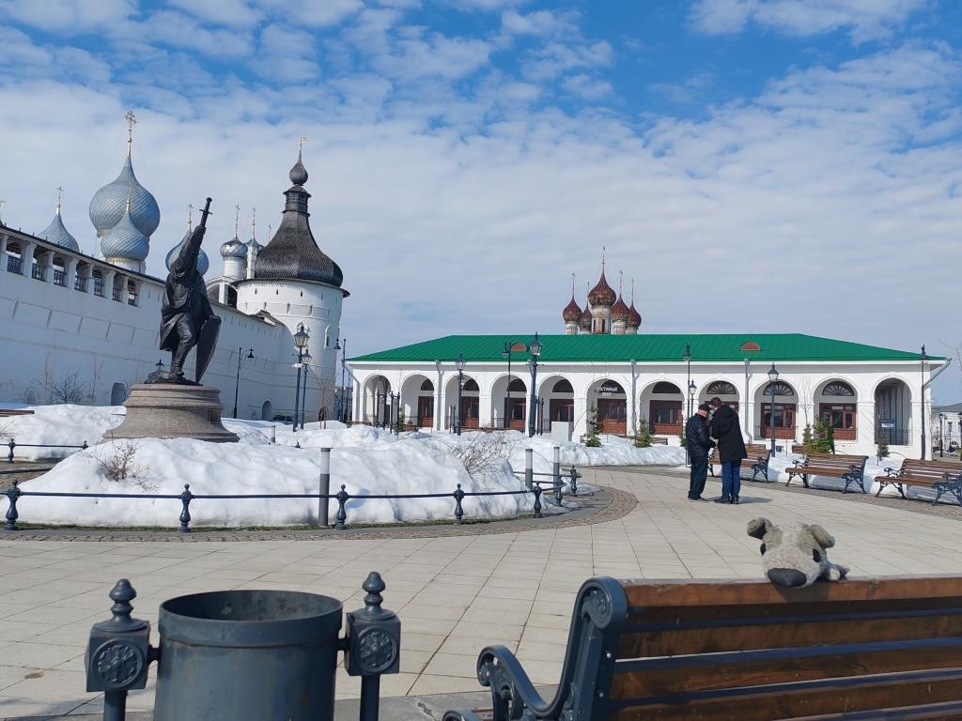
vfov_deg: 41.8
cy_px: 360
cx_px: 481
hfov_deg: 54.0
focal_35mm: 34
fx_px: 945
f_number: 1.9
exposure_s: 1/1000
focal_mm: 6.12
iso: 50
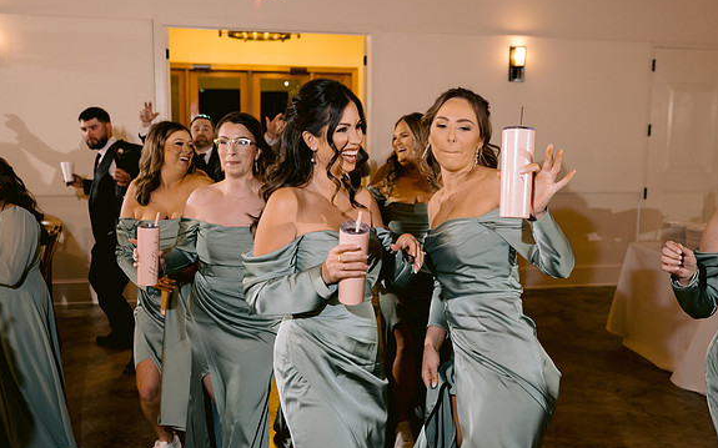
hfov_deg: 54.0
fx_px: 704
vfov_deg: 35.3
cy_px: 224
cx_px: 360
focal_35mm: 36
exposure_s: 1/125
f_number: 3.2
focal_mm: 35
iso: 1600
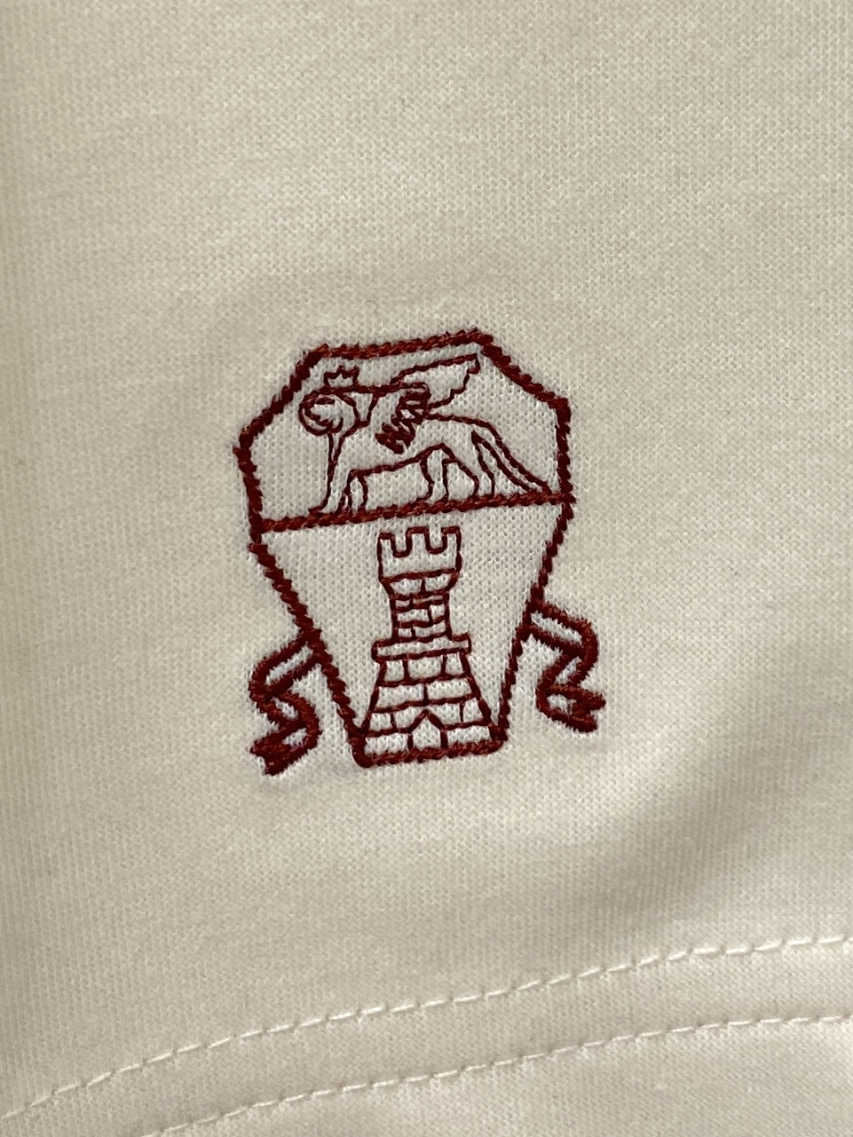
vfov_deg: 65.3
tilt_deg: -19.7
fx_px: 887
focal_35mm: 27
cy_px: 575
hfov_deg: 51.4
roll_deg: -5.4
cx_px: 415
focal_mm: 4.25
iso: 80
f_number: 1.8
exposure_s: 1/122
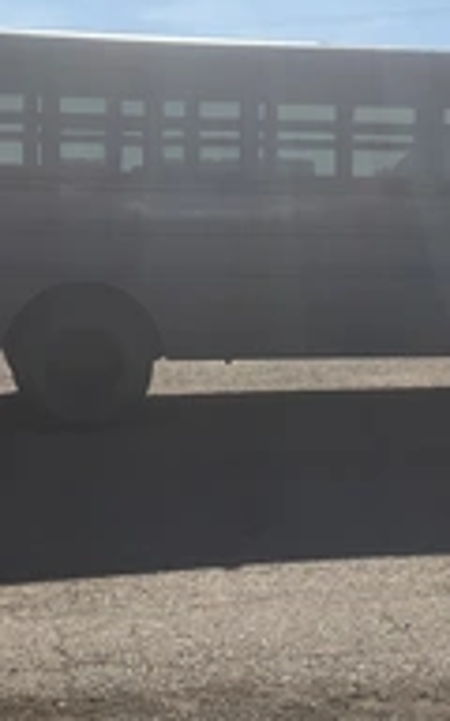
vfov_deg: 31.9
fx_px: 1256
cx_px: 225
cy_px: 278
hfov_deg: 20.3
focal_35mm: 64
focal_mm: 3
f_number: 1.8
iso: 25
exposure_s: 1/3534
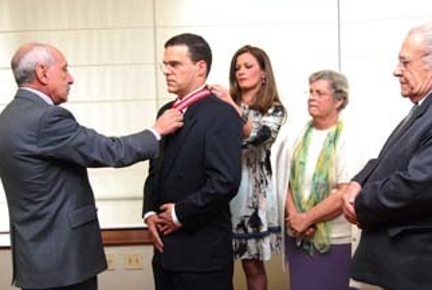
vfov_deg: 32.8
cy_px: 144
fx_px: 493
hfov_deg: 47.3
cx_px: 239
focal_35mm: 41
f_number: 5.6
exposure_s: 1/25
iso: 800
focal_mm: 22
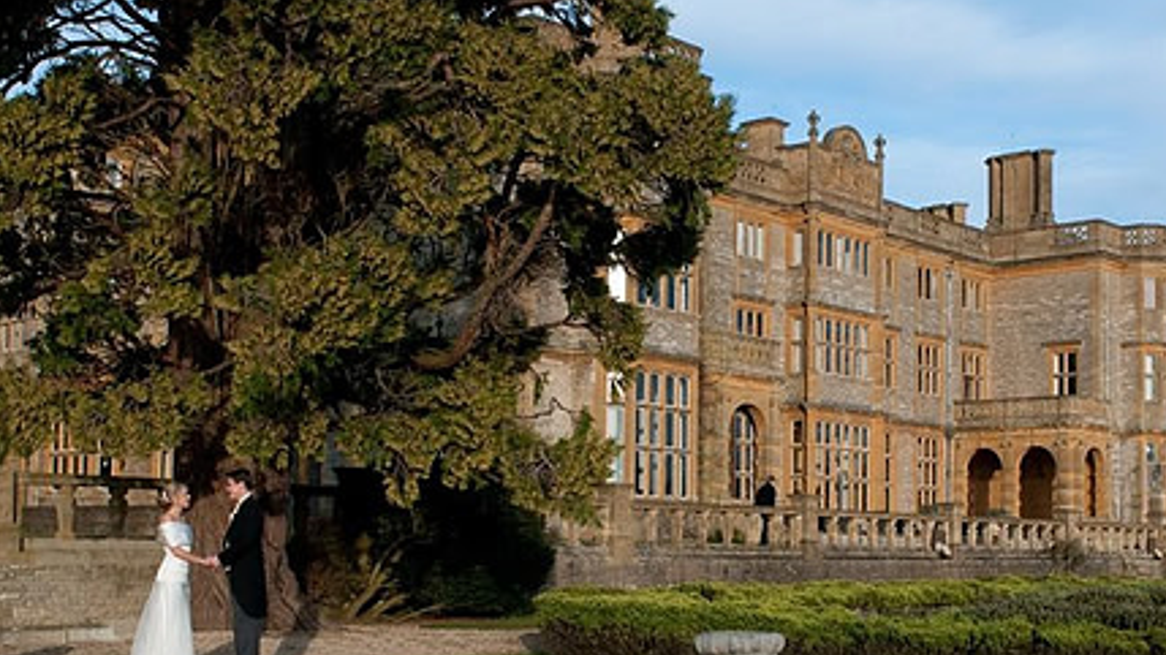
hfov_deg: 40.5
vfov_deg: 23.3
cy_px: 476
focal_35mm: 51
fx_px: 1576
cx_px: 677
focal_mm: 24
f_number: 8
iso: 400
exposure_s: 1/400
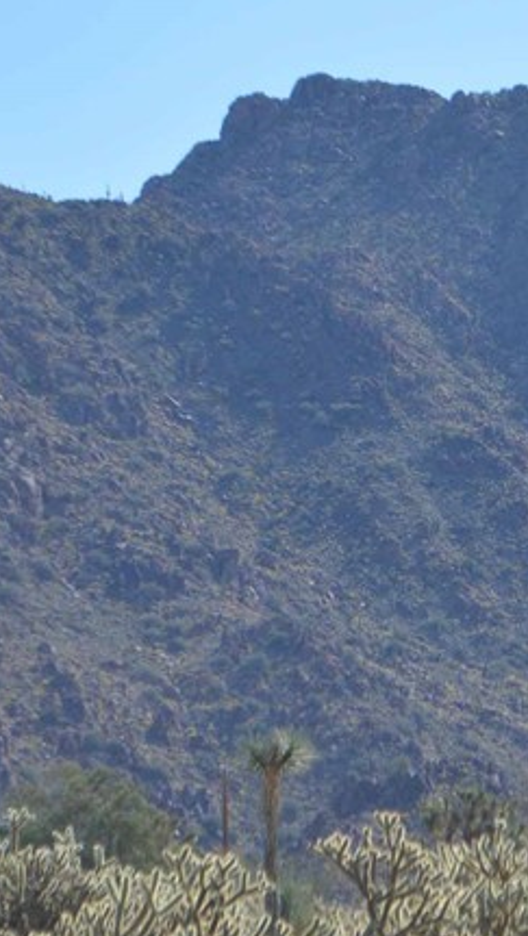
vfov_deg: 9.9
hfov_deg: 5.6
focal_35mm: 217
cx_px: 632
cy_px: 363
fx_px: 5399
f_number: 6.3
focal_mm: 55
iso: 400
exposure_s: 1/1600
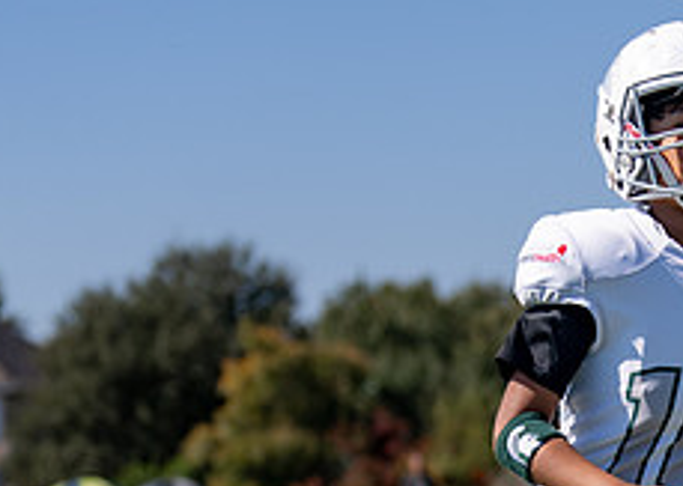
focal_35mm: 195
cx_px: 755
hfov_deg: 10.2
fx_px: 3778
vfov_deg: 7.3
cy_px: 440
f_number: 2.8
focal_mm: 70
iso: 100
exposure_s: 1/2500
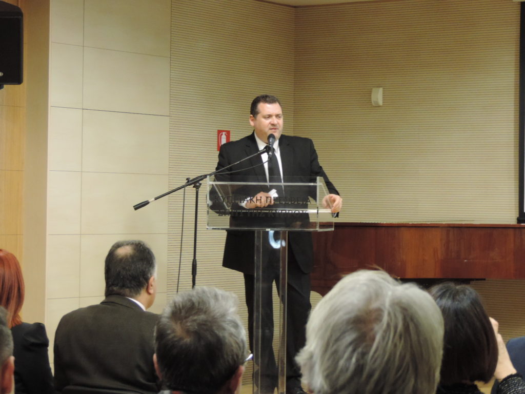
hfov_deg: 18.7
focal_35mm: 105
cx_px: 262
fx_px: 1592
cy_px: 197
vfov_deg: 14.1
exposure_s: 1/15
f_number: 4.2
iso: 800
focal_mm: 18.7
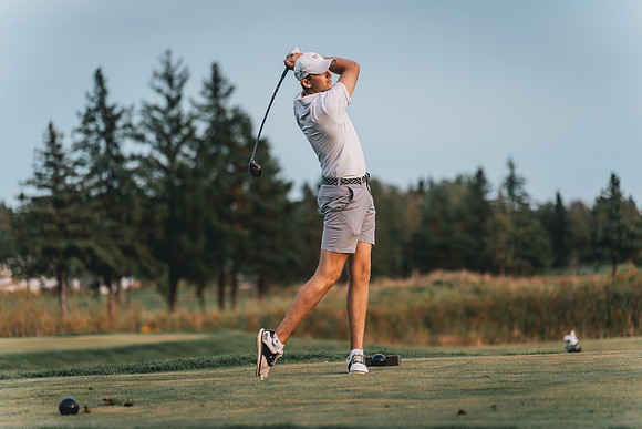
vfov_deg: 9.2
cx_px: 321
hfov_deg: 13.7
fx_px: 2676
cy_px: 214
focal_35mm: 150
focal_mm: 150
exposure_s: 1/2500
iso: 400
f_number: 2.8
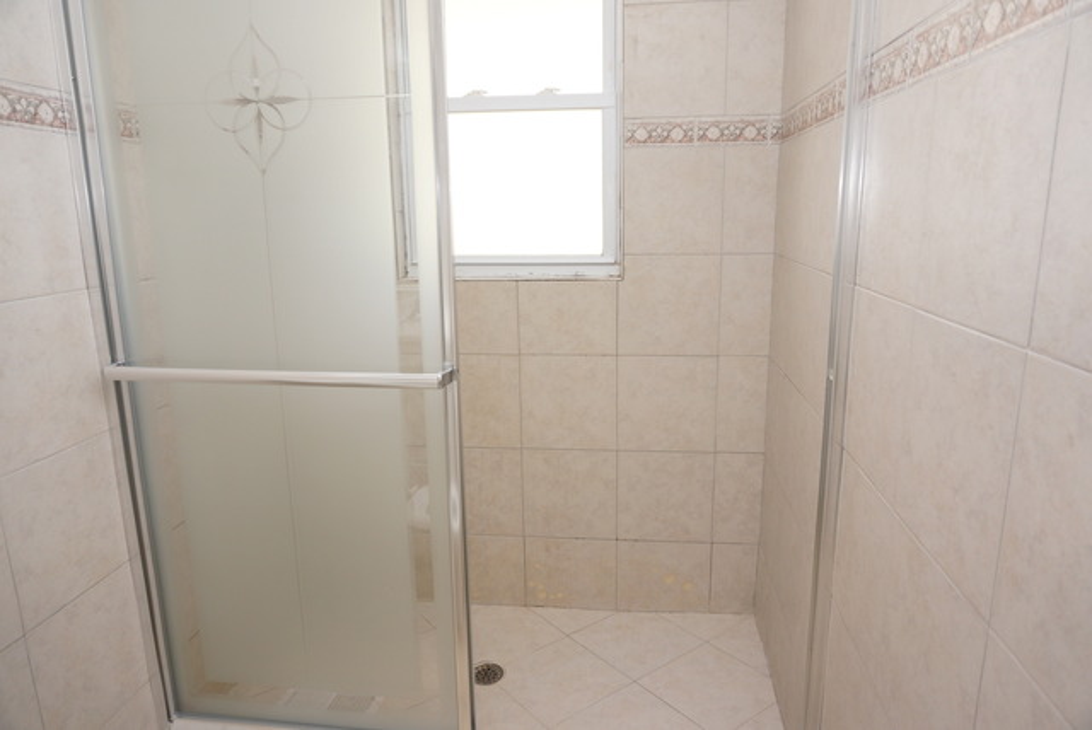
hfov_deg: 73.7
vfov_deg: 53.2
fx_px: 729
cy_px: 365
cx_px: 546
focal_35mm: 24
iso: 320
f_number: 4
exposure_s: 1/60
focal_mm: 16
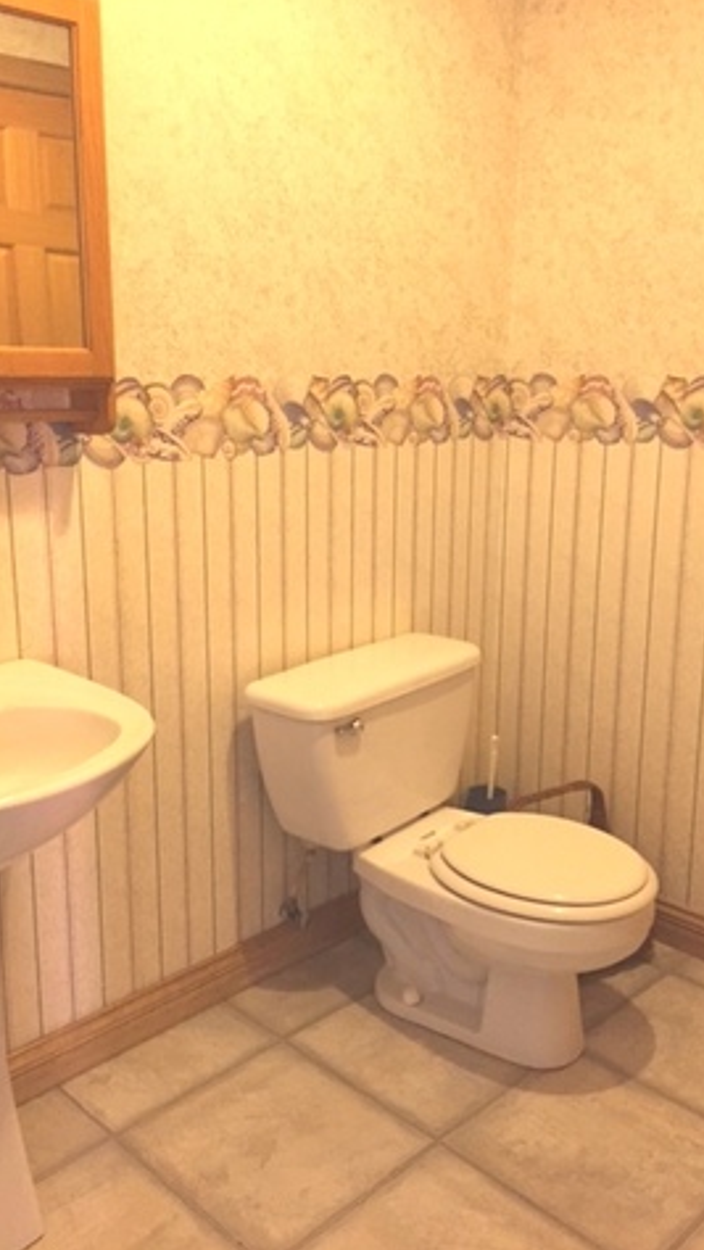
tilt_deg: -12.4
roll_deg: +0.2
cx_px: 301
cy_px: 622
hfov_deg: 36.6
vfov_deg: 61.0
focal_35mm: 32
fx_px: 1061
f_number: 2.2
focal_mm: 4.15
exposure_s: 1/30
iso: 250
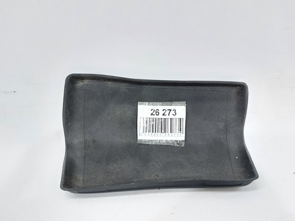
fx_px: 205
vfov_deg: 56.8
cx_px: 148
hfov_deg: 71.6
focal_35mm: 24
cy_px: 110
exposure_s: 1/50
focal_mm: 5.23
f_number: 1.8
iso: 200
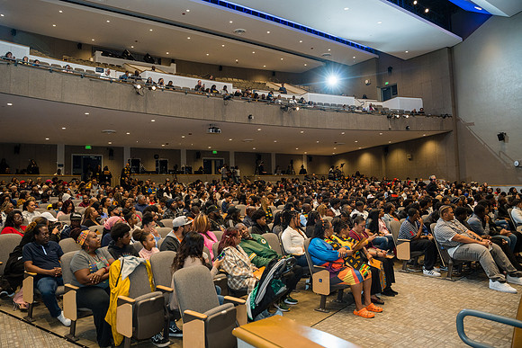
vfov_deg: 49.9
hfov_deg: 69.7
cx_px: 241
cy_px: 162
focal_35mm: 26
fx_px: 374
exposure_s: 1/250
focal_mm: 24
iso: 1250
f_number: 4
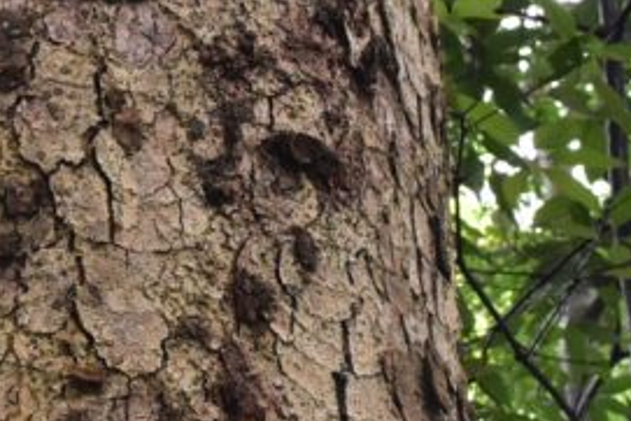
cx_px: 217
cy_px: 309
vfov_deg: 7.8
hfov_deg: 11.7
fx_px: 3084
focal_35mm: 176
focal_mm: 31
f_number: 8
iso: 3200
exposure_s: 1/60
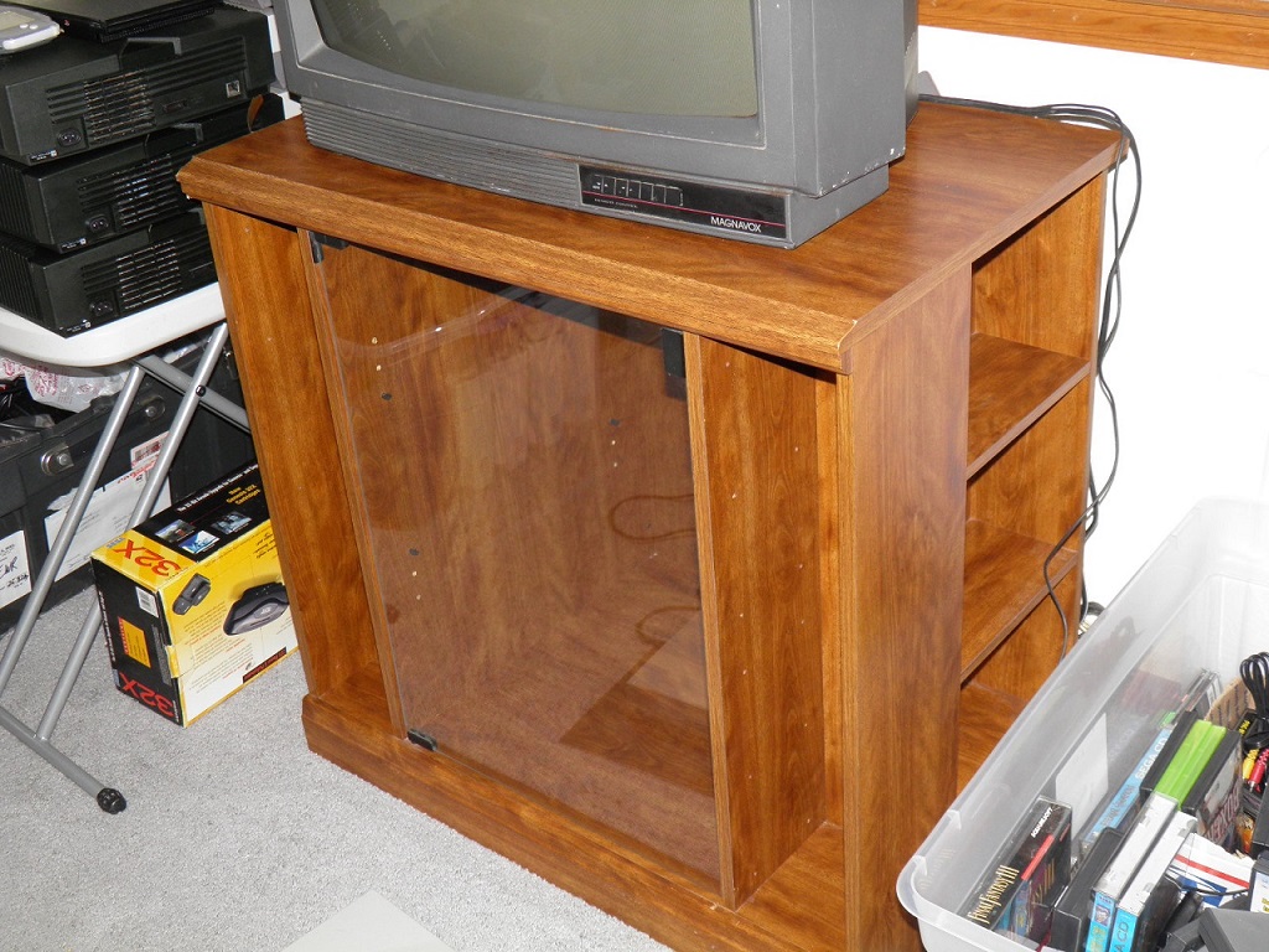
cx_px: 634
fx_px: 1613
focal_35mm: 44
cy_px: 476
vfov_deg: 32.9
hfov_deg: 42.9
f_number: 3.3
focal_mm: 7.9
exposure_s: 1/60
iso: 100
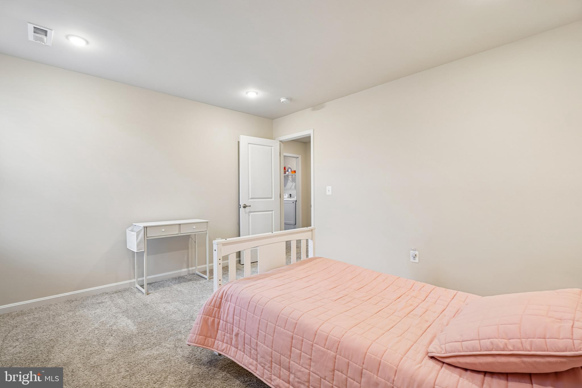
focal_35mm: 16
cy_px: 194
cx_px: 291
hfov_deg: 96.7
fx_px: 259
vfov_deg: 73.7
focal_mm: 16
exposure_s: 1/3.33
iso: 100
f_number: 8
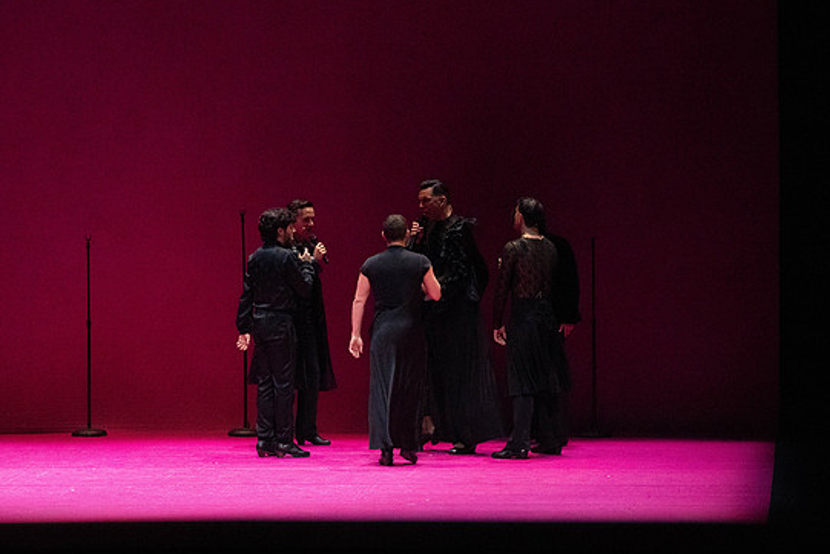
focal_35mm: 237
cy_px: 289
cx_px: 420
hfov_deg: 8.7
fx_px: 5465
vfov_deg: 5.8
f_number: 10
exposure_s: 1/400
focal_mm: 221
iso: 25600
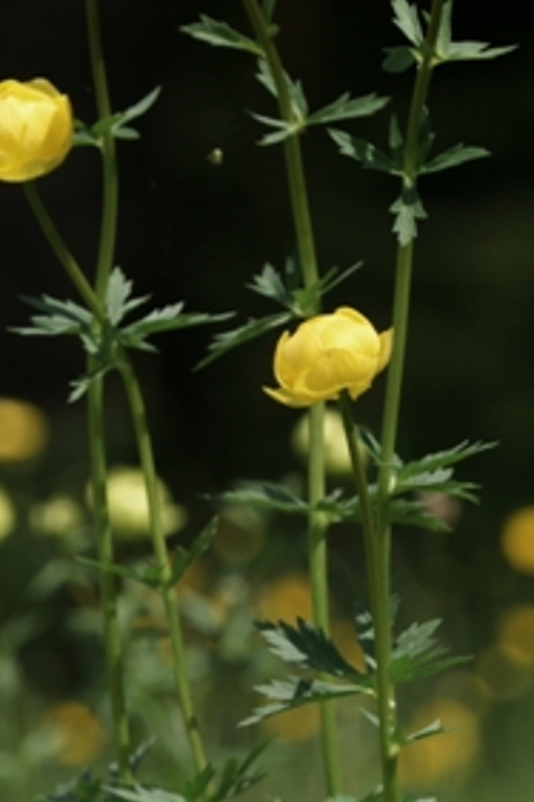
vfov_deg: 2.9
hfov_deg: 1.9
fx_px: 16061
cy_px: 485
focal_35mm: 721
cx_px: 403
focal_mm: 180
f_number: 7.1
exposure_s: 1/320
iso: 100
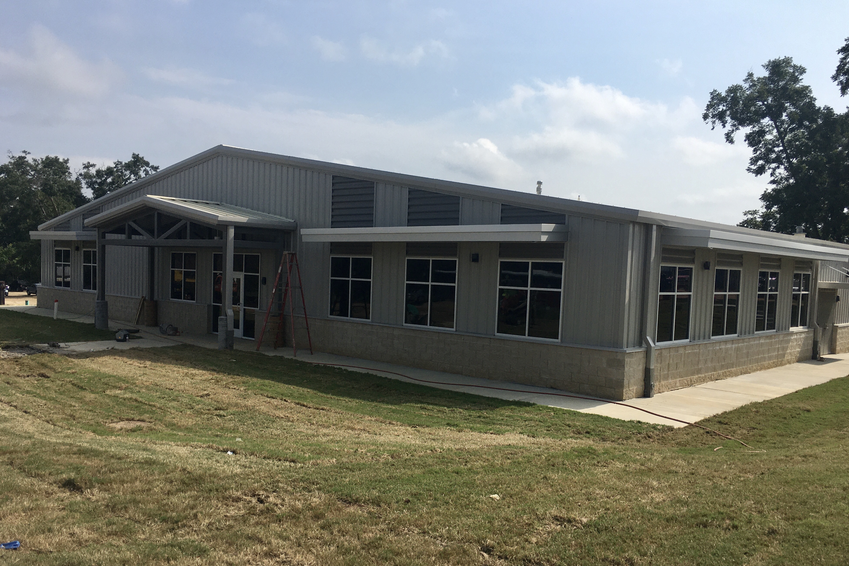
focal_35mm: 31
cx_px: 423
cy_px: 320
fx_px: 731
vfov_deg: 42.2
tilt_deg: -4.1
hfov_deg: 60.3
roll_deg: -1.7
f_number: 2.2
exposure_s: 1/2849
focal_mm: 4.15
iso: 25
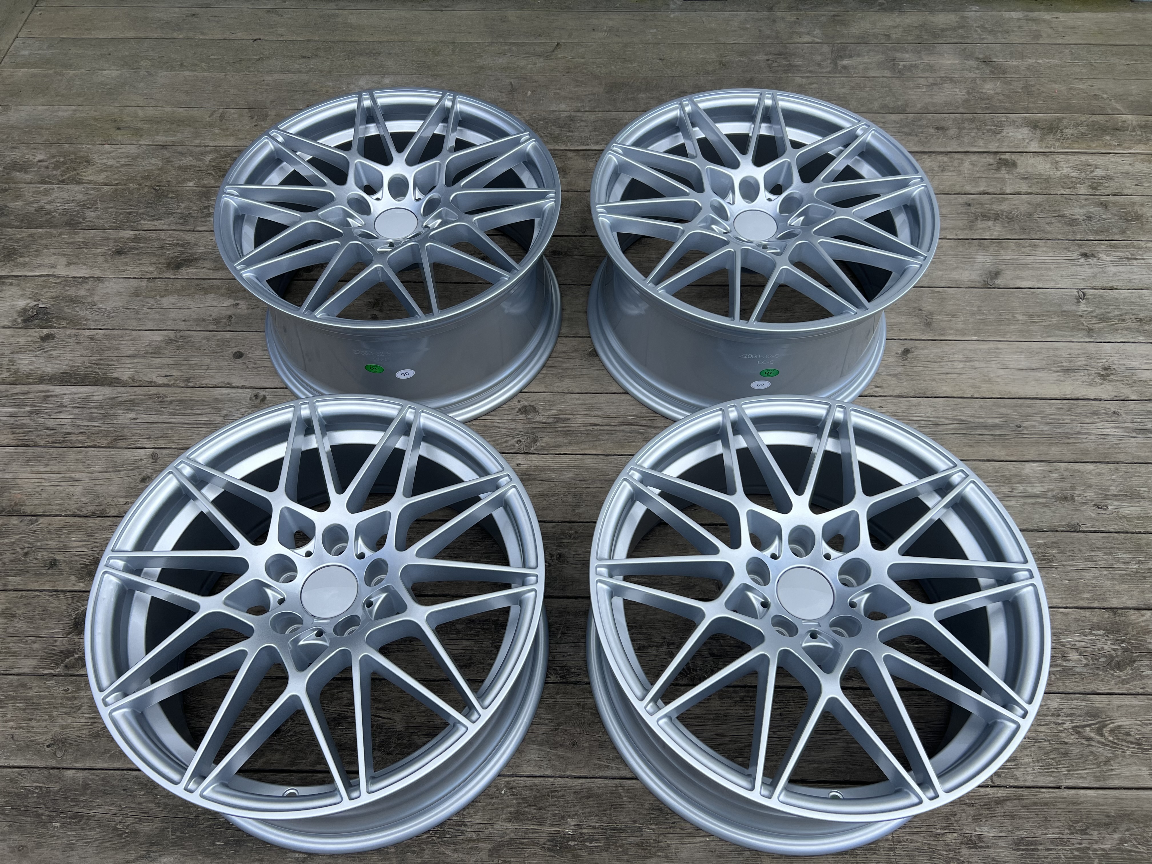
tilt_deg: -57.7
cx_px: 576
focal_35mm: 26
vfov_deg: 53.1
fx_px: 865
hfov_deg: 67.3
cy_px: 432
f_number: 1.5
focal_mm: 5.7
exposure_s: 1/1531
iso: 50
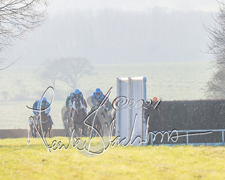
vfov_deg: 1.8
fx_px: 5644
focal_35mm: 848
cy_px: 67
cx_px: 126
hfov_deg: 2.3
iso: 800
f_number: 5
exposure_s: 1/2000
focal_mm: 400
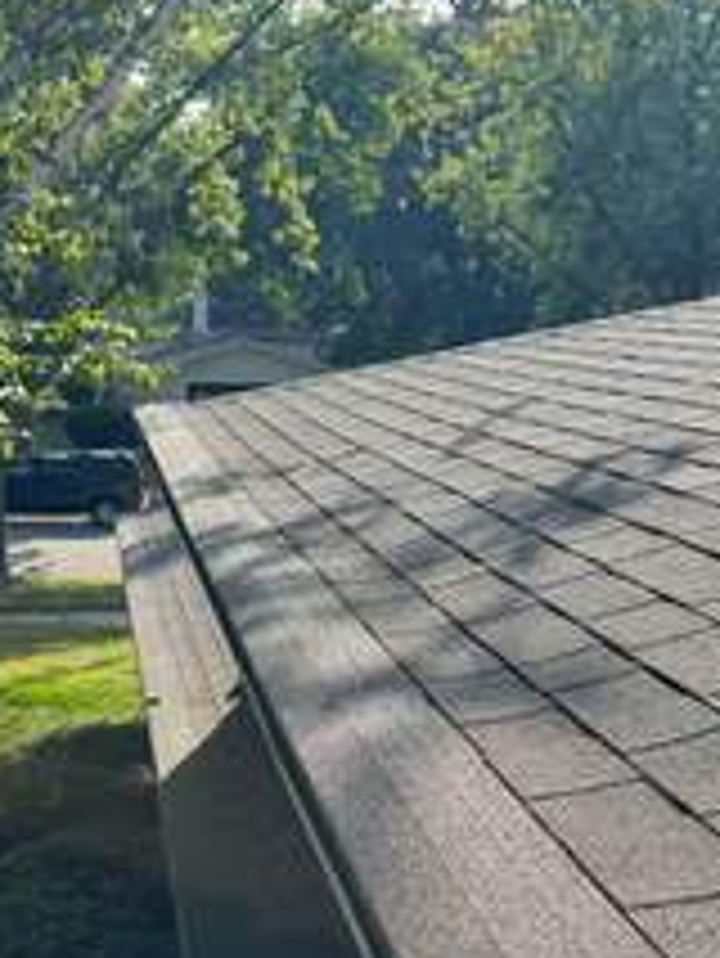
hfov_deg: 32.1
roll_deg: -1.0
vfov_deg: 40.4
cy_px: 765
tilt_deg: -20.8
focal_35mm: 45
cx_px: 274
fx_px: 1247
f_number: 1.78
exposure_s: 1/1366
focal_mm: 6.76
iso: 80
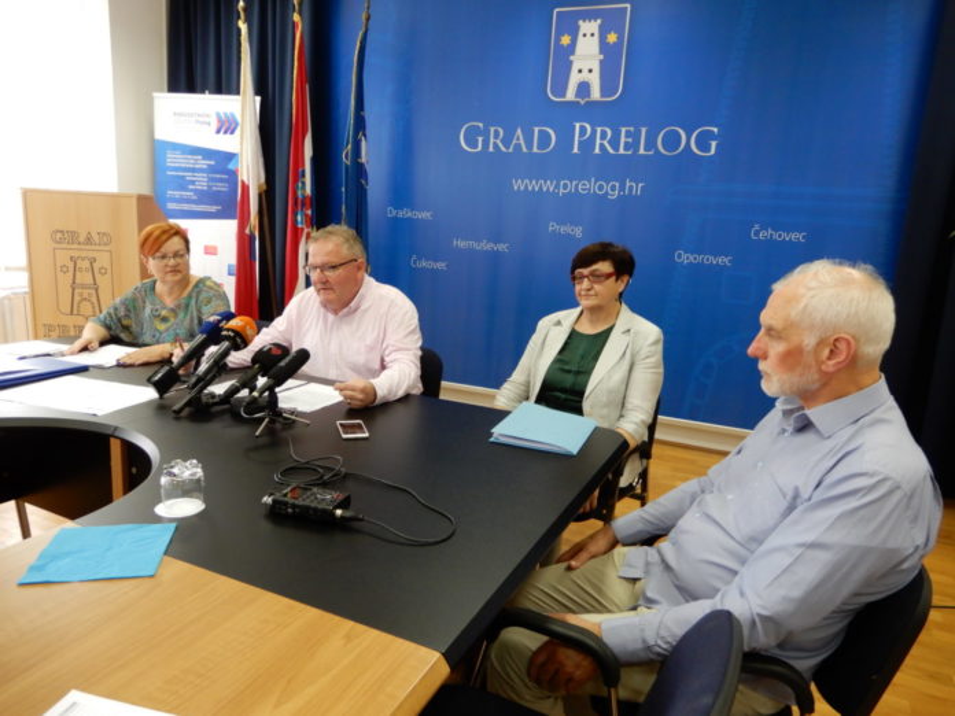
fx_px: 662
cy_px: 358
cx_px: 478
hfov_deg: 71.6
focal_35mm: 24
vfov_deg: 56.8
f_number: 3.4
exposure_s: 1/30
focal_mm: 4.3
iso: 280
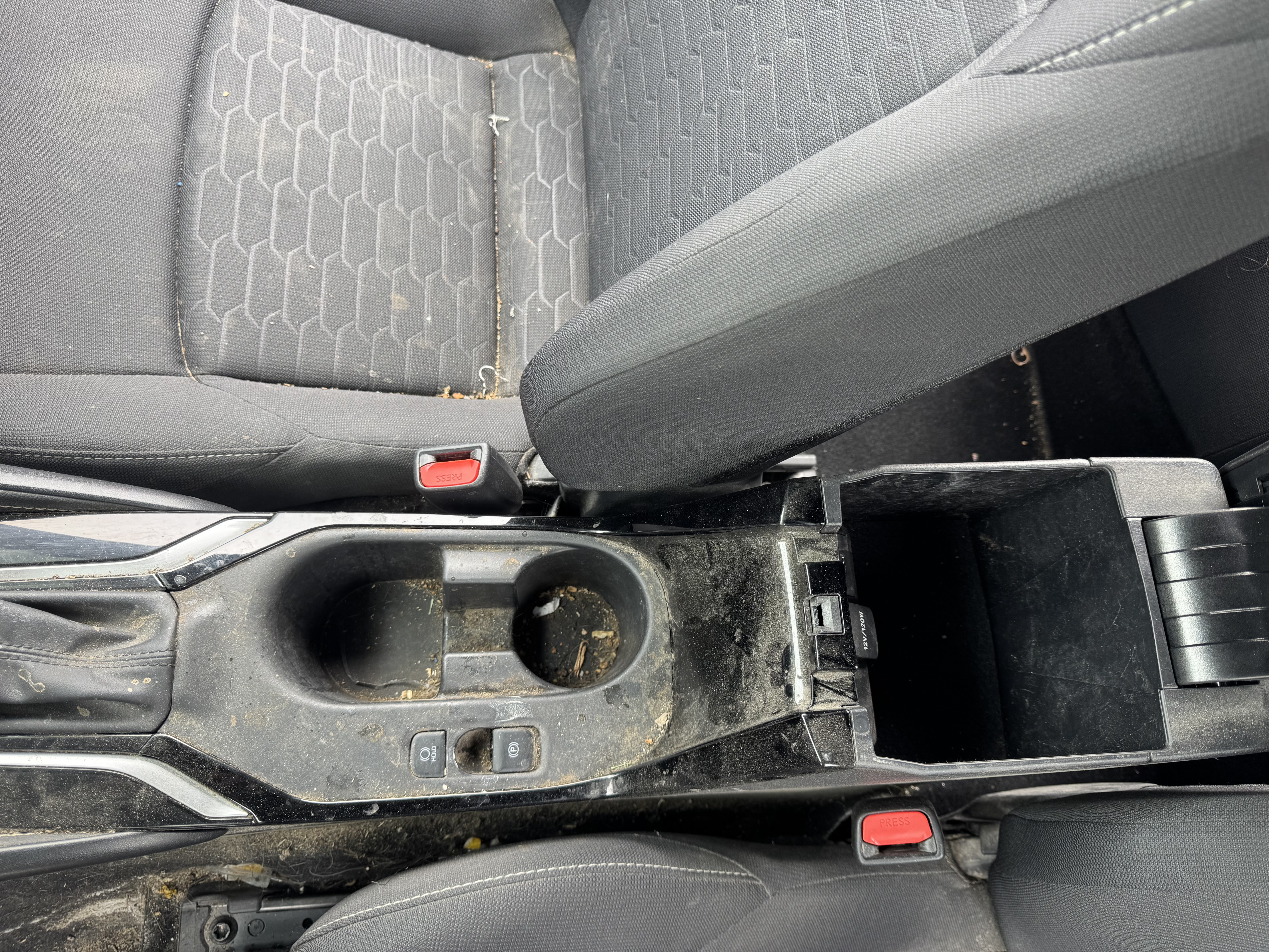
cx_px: 634
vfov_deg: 56.8
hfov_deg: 71.6
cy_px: 476
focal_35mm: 24
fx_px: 880
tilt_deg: -68.9
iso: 100
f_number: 1.78
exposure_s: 1/121
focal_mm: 6.76
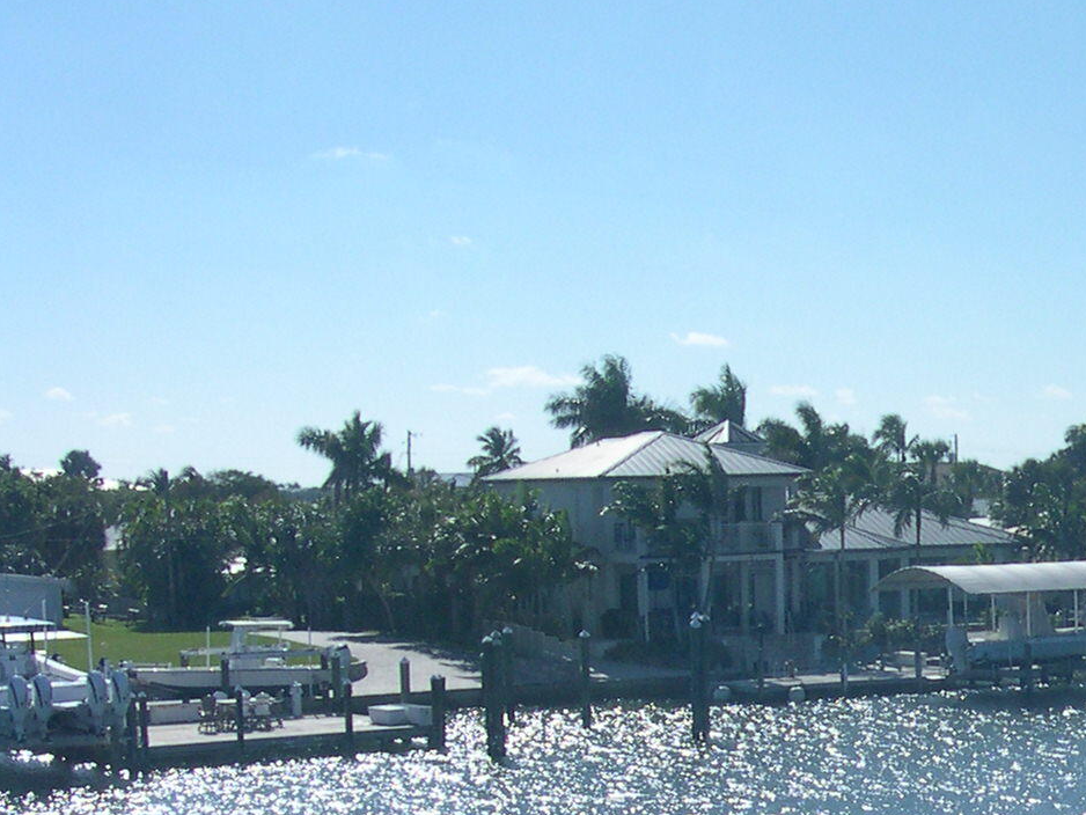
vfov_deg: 15.8
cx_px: 1220
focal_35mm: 92
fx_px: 2887
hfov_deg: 20.2
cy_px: 758
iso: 100
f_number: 7.6
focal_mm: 8
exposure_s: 1/353
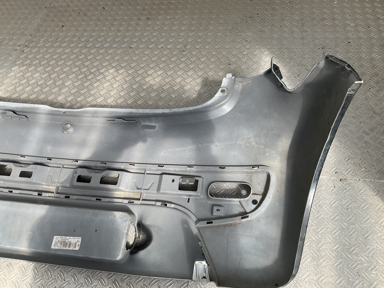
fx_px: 322
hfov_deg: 61.7
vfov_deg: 48.2
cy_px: 144
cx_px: 192
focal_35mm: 29
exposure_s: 1/325
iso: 16
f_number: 1.8
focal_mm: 3
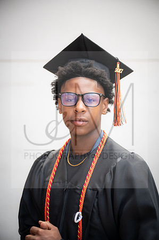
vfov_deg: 36.3
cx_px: 80
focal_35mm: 55
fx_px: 365
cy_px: 120
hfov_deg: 24.6
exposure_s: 1/250
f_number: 2.8
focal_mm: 55
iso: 200
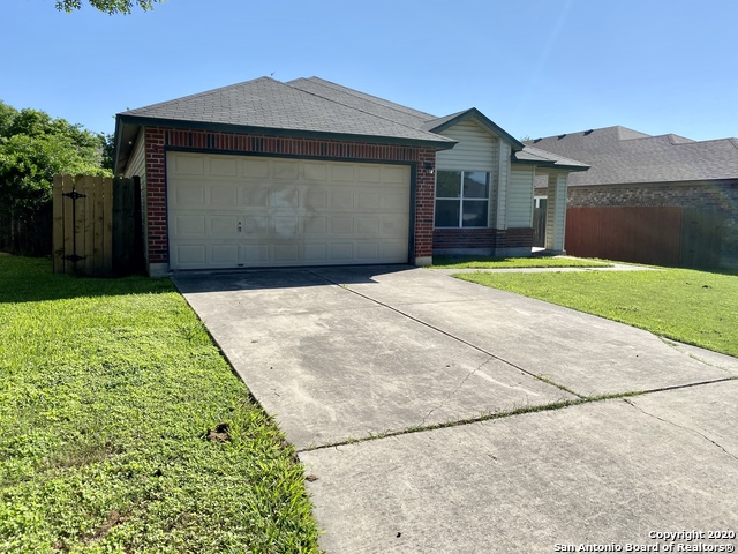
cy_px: 277
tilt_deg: -6.6
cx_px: 369
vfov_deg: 53.1
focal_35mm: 26
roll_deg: -0.5
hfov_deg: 67.3
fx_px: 554
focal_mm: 4.25
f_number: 1.8
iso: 32
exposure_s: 1/3623
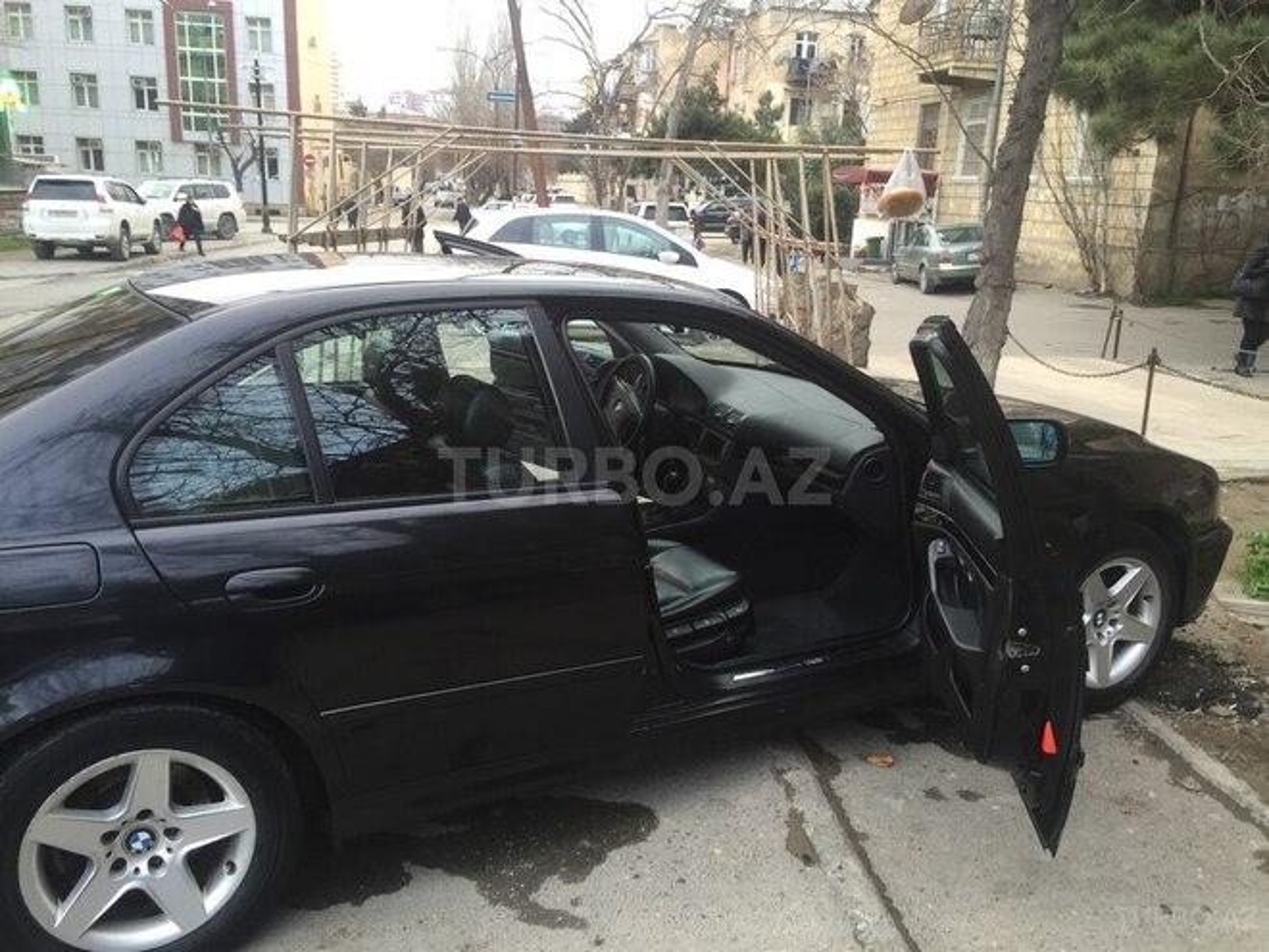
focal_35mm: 29
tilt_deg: -14.3
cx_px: 634
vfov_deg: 48.2
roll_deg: -3.4
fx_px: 1063
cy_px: 476
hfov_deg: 61.7
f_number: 2.2
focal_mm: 4.15
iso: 40
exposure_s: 1/50
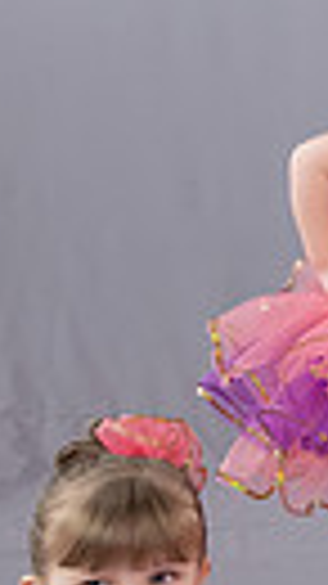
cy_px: 189
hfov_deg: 7.6
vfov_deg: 15.9
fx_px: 2090
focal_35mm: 135
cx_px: 1042
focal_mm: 24
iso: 2500
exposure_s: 1/125
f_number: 5.6
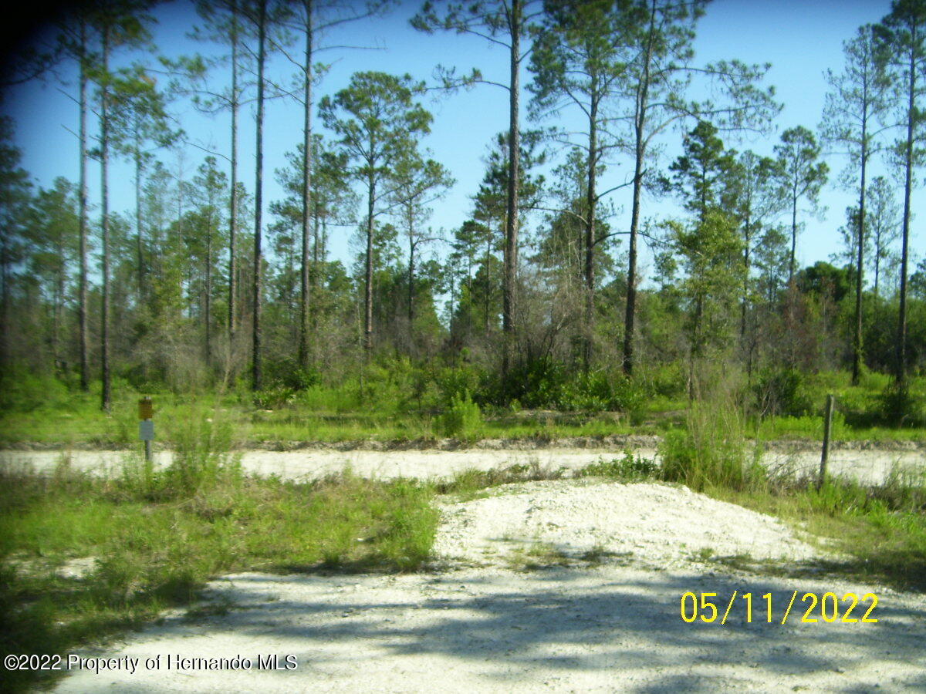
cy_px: 347
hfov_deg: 50.1
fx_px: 990
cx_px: 463
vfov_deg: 38.7
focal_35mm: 37
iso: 80
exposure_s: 1/350
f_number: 4.8
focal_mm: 6
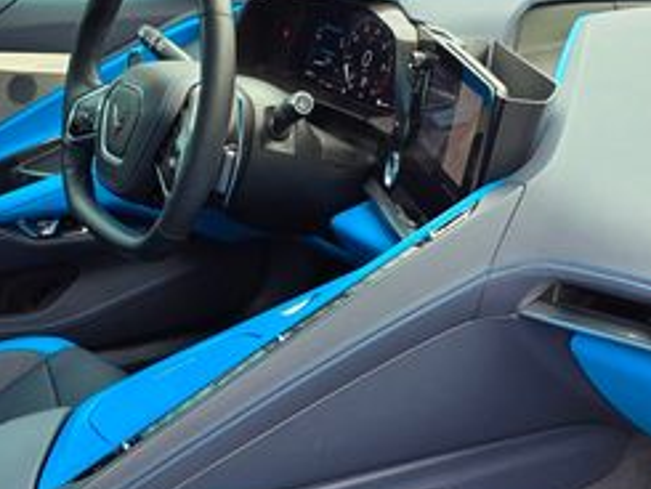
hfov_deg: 31.9
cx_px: 207
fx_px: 1129
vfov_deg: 23.1
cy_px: 521
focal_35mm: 60
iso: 50
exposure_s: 1/359
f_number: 1.7
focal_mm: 6.3
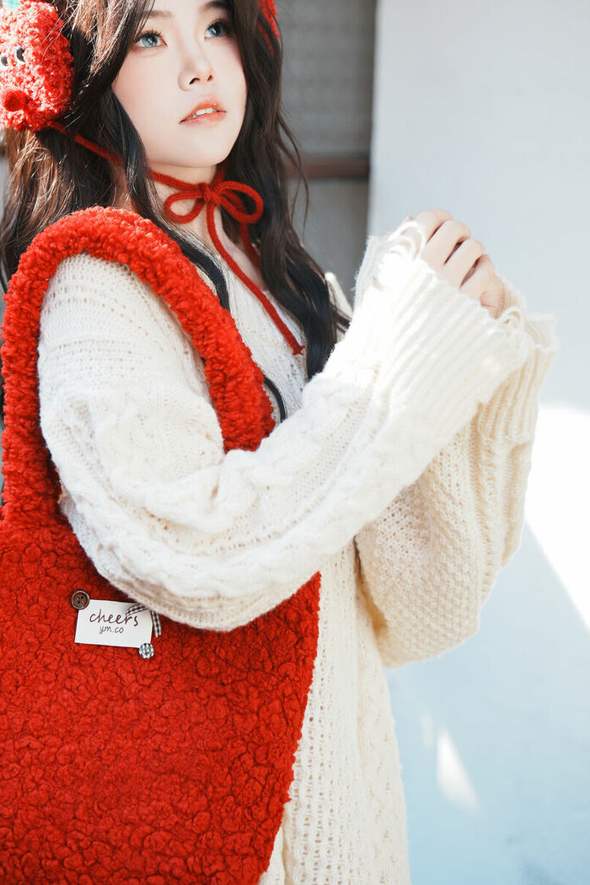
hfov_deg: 18.2
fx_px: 1844
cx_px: 222
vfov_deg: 26.9
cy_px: 302
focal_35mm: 75
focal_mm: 50
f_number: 2.2
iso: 160
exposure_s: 1/500
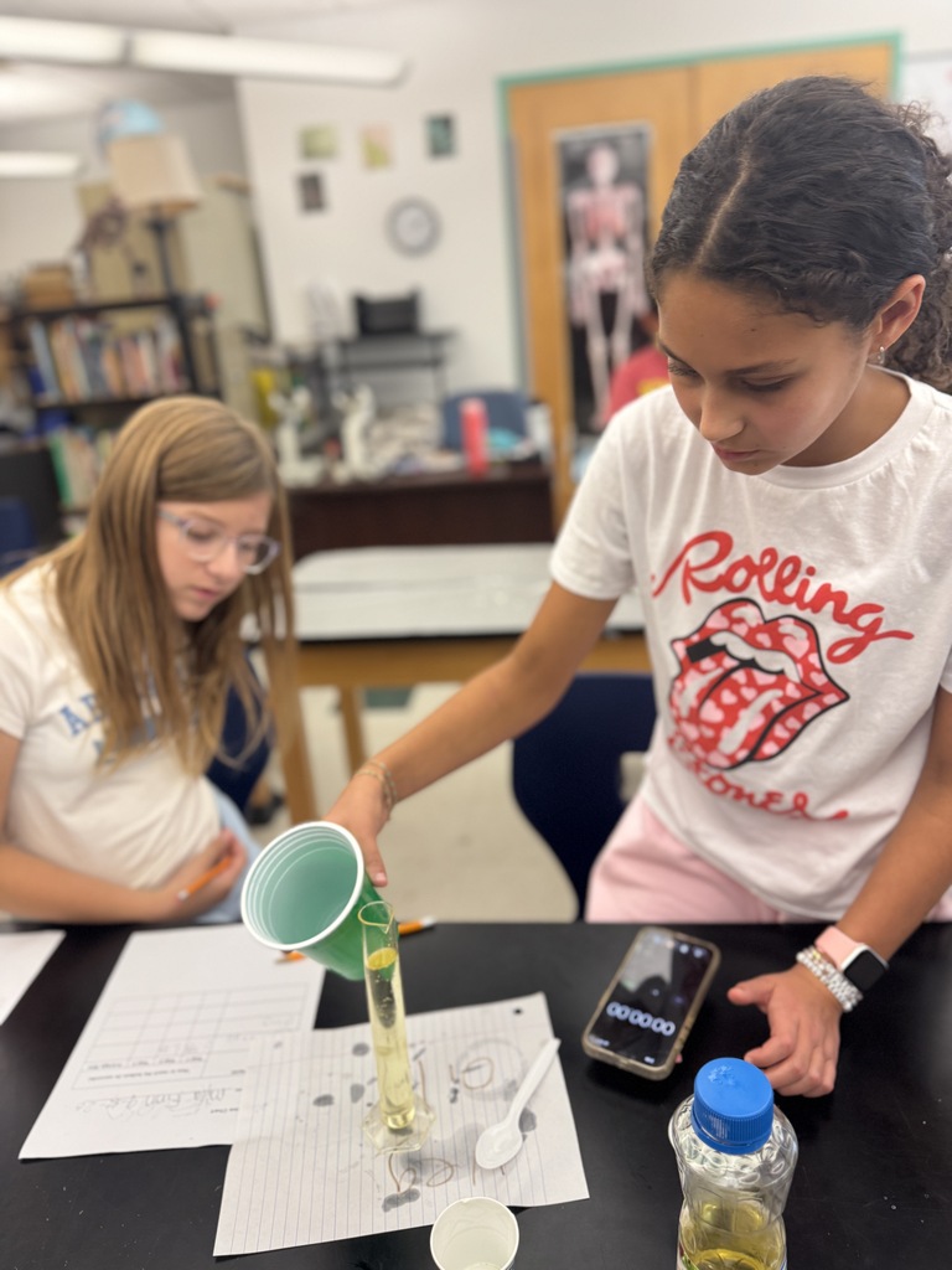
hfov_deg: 56.8
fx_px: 880
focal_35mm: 24
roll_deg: +4.5
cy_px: 635
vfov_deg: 71.6
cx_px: 476
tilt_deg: -18.8
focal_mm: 6.76
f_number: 1.78
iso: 160
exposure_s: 1/120
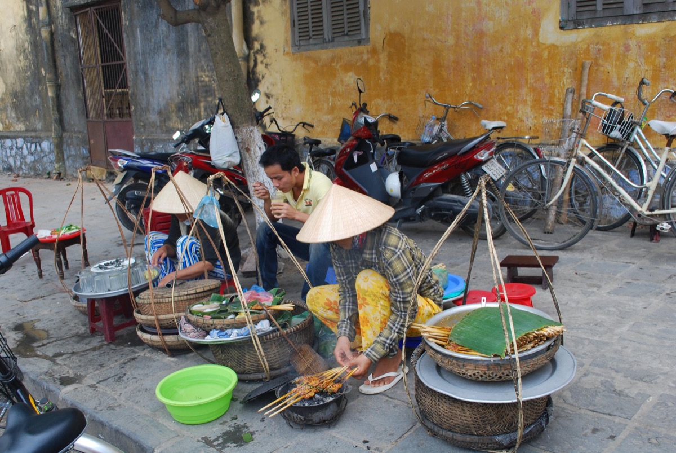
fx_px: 620
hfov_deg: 57.2
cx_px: 338
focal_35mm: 33
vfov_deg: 40.1
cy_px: 226
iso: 100
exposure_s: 1/60
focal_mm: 22
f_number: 7.1
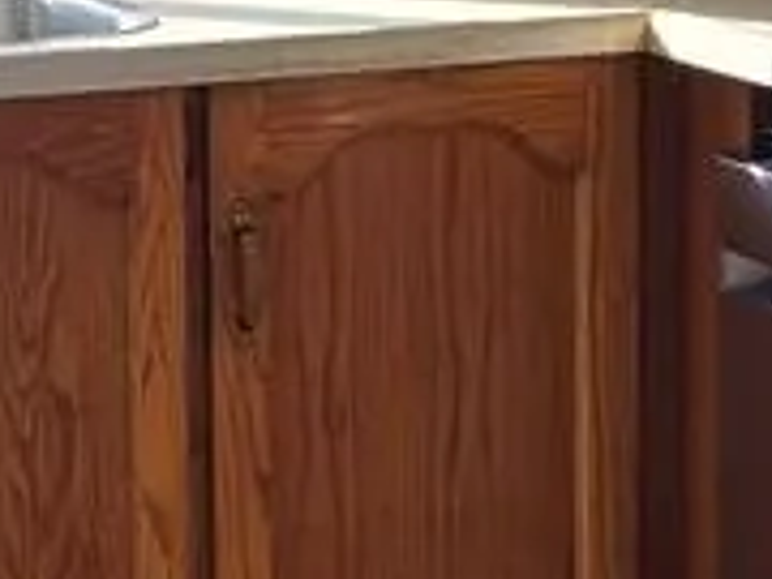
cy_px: -17
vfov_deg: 11.2
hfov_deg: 14.9
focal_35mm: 131
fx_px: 2922
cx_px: 86
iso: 25
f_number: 1.8
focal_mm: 5.4
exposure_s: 1/192
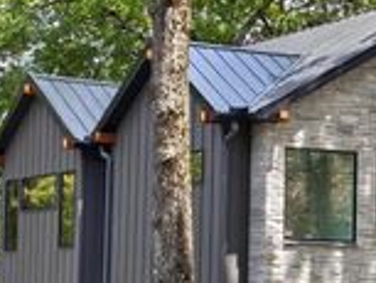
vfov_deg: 9.9
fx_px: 1631
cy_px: 203
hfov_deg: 13.0
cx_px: 364
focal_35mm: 150
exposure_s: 1/1087
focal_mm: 6.62
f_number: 1.67
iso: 50
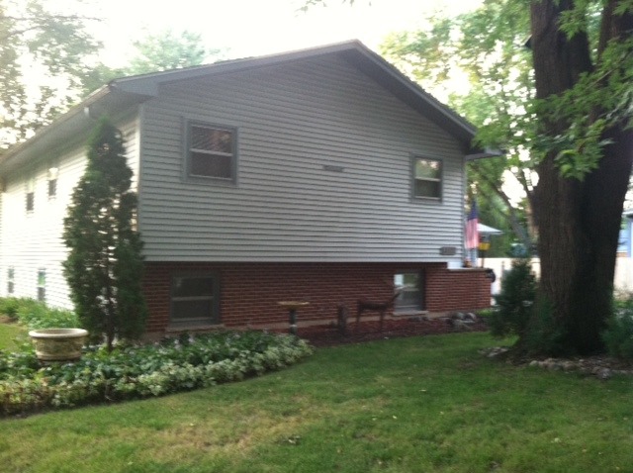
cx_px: 316
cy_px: 236
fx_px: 639
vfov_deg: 40.6
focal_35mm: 35
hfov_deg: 52.7
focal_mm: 3.85
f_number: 2.8
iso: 160
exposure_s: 1/15
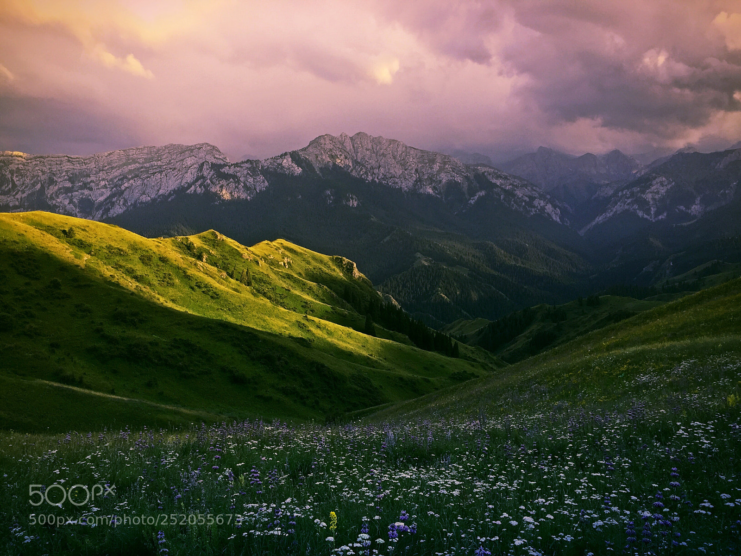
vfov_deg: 48.2
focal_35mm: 29
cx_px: 370
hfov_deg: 61.7
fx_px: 621
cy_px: 278
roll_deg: +0.4
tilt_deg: -2.7
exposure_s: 1/719
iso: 32
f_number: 2.2
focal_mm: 4.15
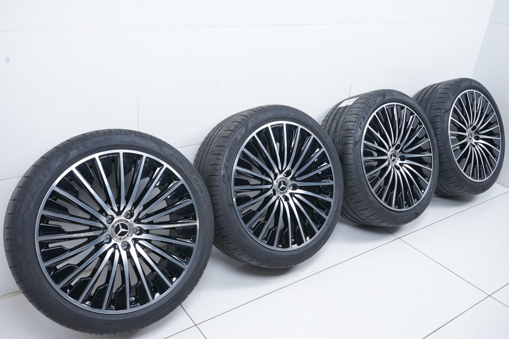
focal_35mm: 31
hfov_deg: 60.3
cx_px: 254
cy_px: 170
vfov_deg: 42.3
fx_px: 438
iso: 250
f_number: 7.1
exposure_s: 1/125
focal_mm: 31
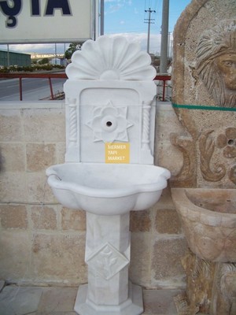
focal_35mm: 36
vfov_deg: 51.4
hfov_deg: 39.7
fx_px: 327
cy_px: 158
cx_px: 118
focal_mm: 5.85
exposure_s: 1/800
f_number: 2.8
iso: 65
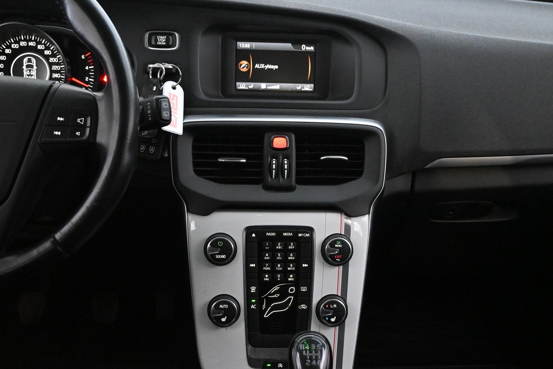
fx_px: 691
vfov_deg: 29.9
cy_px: 184
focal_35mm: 45
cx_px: 276
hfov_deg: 43.6
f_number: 4.8
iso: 12800
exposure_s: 1/50
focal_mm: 30
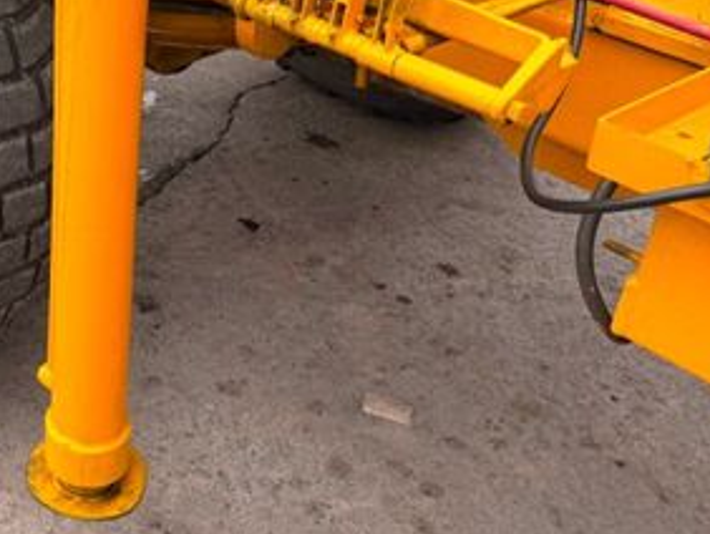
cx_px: 20
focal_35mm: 51
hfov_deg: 34.5
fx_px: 1047
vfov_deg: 27.3
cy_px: 23
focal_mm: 6.76
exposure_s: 1/813
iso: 80
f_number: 1.78
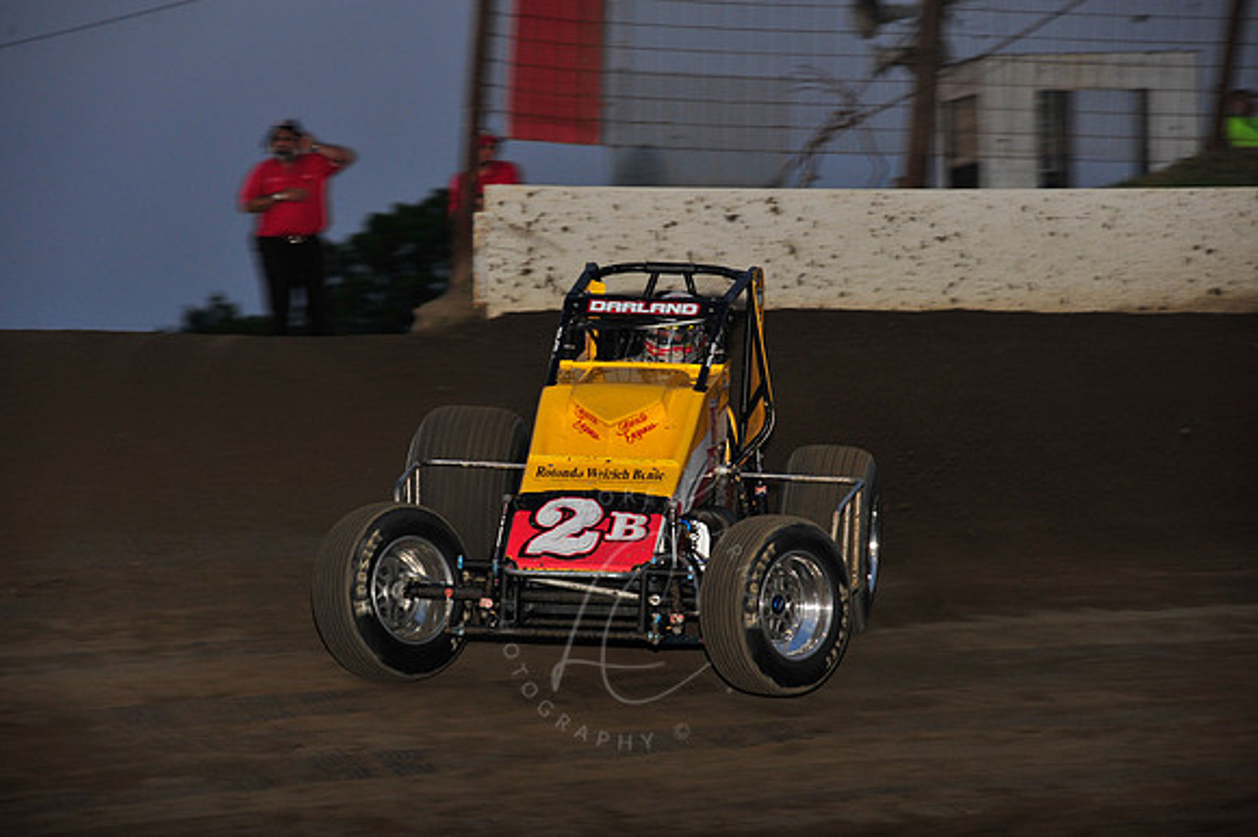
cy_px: 418
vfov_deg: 8.1
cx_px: 629
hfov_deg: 12.1
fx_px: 5937
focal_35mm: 170
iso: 800
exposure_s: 1/320
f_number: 7.1
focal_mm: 170
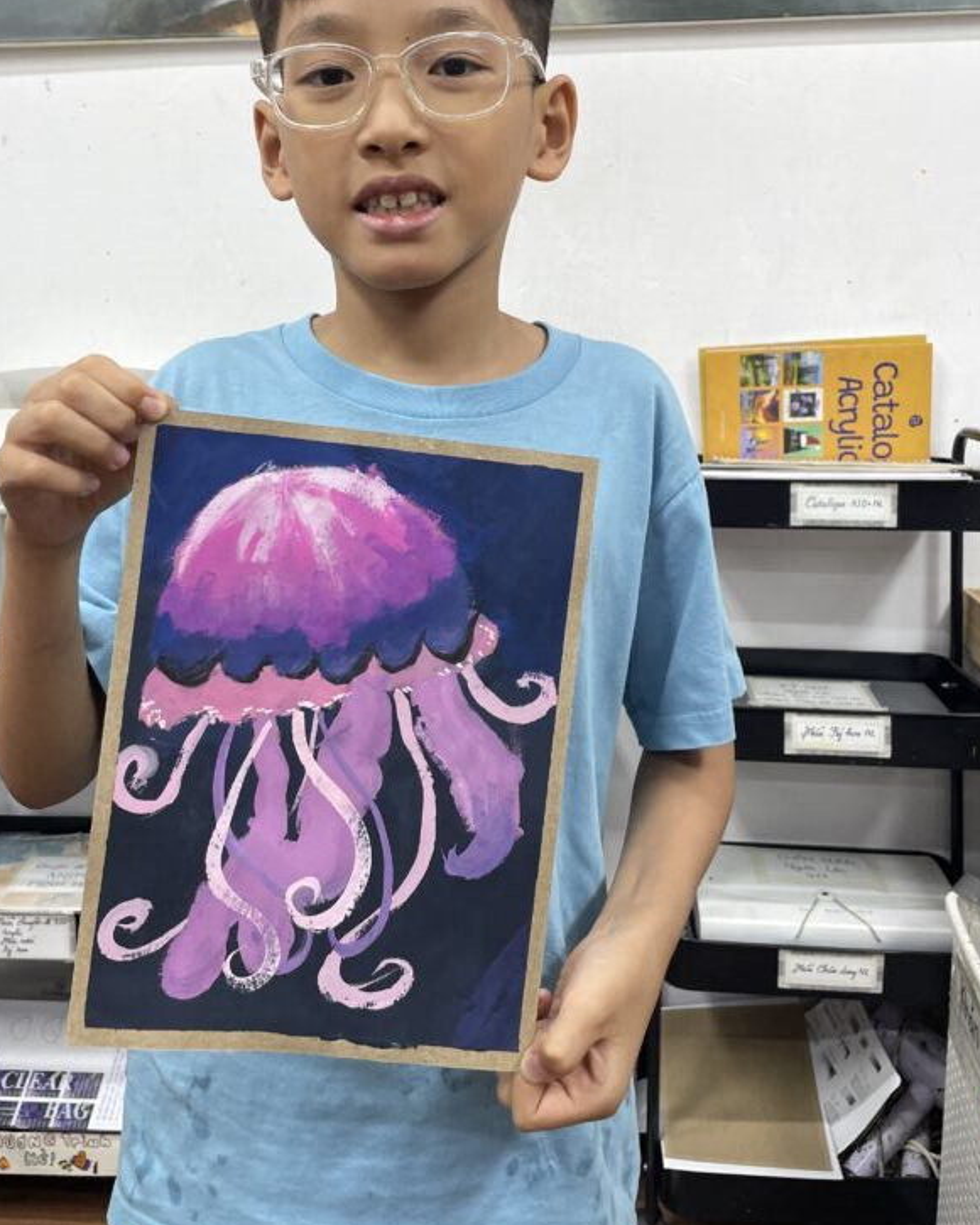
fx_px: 1269
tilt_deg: -5.0
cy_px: 444
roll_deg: +1.0
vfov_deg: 50.9
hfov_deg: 42.2
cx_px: 438
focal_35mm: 35
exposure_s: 1/100
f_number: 1.6
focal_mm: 4.2
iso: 64
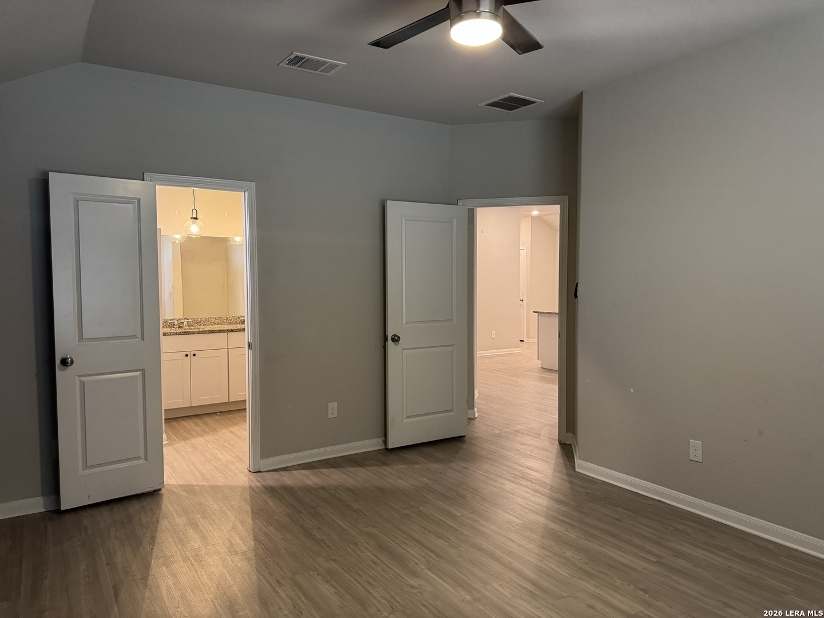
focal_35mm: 24
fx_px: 571
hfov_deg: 71.6
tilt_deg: -3.9
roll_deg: +0.1
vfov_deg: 56.8
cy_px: 309
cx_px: 412
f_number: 1.78
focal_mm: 6.76
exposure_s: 1/60
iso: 400
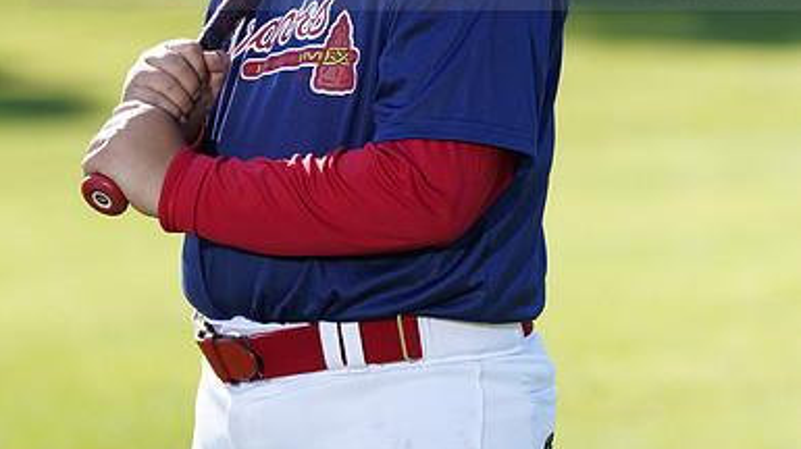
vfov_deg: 3.8
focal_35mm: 316
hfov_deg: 6.8
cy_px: -56
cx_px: 400
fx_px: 6707
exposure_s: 1/250
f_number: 5
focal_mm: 200
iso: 100
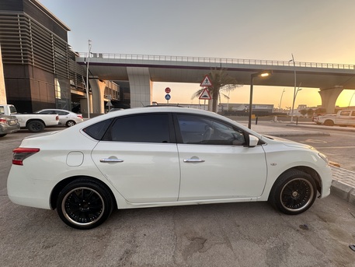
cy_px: 134
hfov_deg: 102.0
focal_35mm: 14
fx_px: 144
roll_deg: -1.5
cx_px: 178
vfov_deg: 85.7
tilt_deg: -6.6
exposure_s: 1/120
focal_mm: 2.22
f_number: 2.2
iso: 40
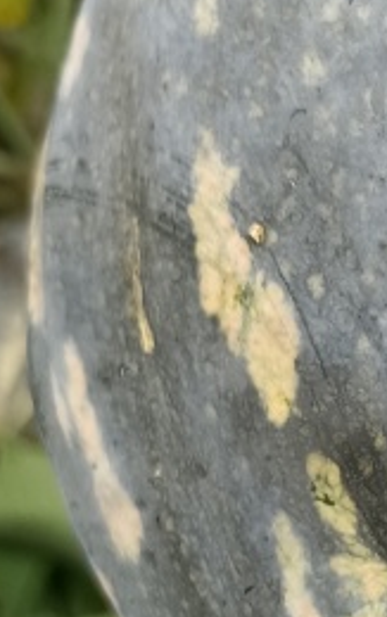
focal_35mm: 100
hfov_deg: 12.2
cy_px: 523
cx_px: 672
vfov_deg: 20.5
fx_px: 1684
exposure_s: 1/182
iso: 100
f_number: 1.88
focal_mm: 5.59
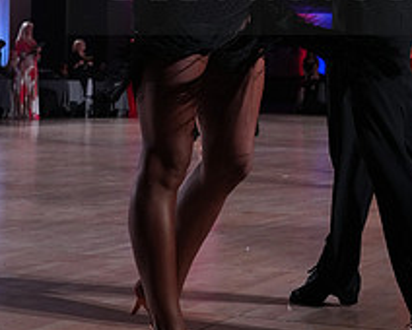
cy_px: -29
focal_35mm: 100
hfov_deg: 19.0
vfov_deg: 15.0
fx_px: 1220
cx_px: 335
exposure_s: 1/400
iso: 2500
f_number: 5
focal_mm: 39
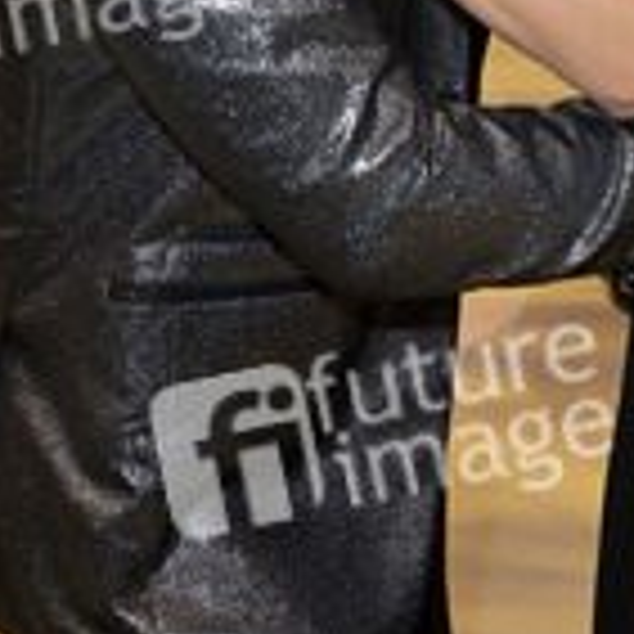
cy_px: -243
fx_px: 2093
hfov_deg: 17.1
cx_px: 513
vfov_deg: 16.1
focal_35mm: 101
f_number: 5
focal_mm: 42
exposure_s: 1/250
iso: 2500
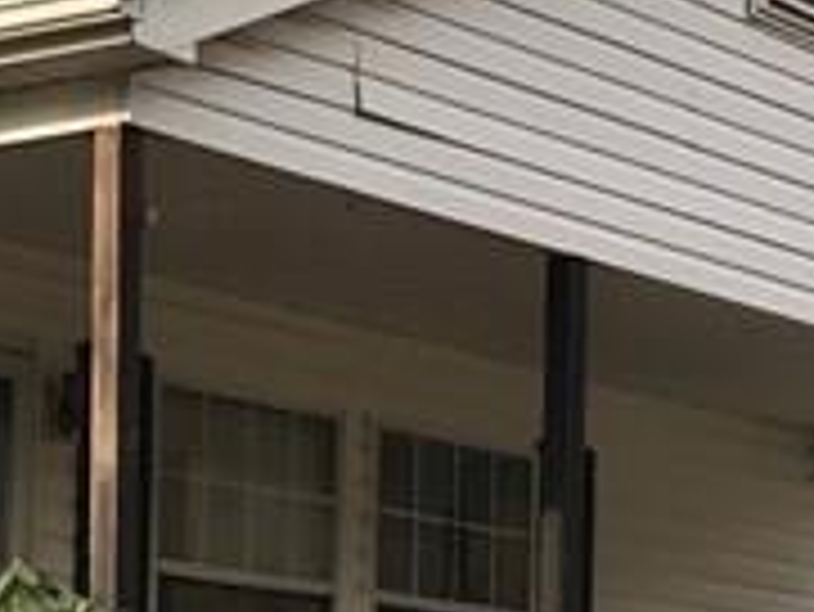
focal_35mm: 158
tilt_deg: +2.3
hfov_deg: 12.3
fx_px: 3718
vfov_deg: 9.2
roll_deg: -1.2
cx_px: -13
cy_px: 878
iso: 20
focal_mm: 3.99
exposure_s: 1/242
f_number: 1.8
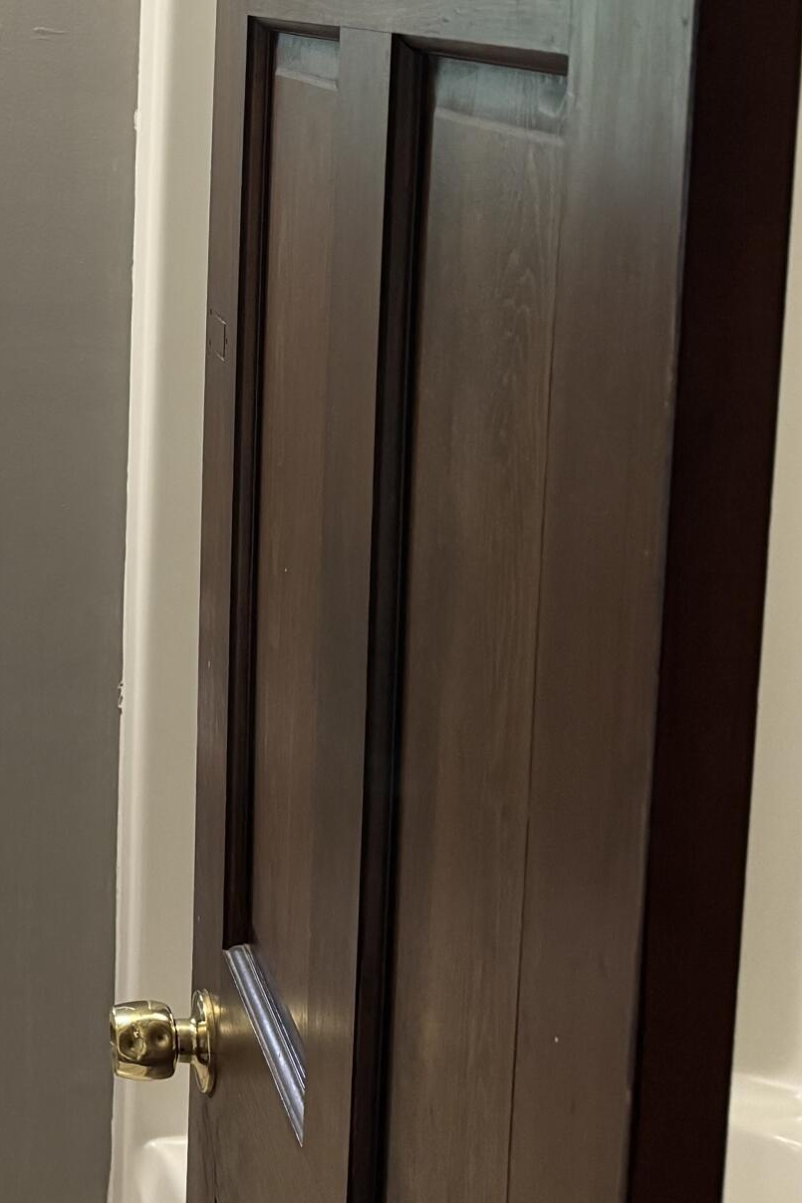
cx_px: -229
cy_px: 276
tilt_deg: -9.6
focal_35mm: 62
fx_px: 2072
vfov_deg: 31.7
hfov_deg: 20.1
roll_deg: -0.1
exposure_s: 1/60
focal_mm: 6.76
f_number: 1.78
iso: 500
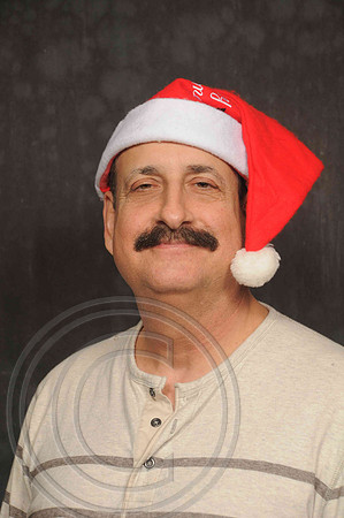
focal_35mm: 112
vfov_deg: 18.2
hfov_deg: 12.2
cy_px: 259
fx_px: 1616
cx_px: 172
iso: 200
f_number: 6.3
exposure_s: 1/60
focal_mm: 75
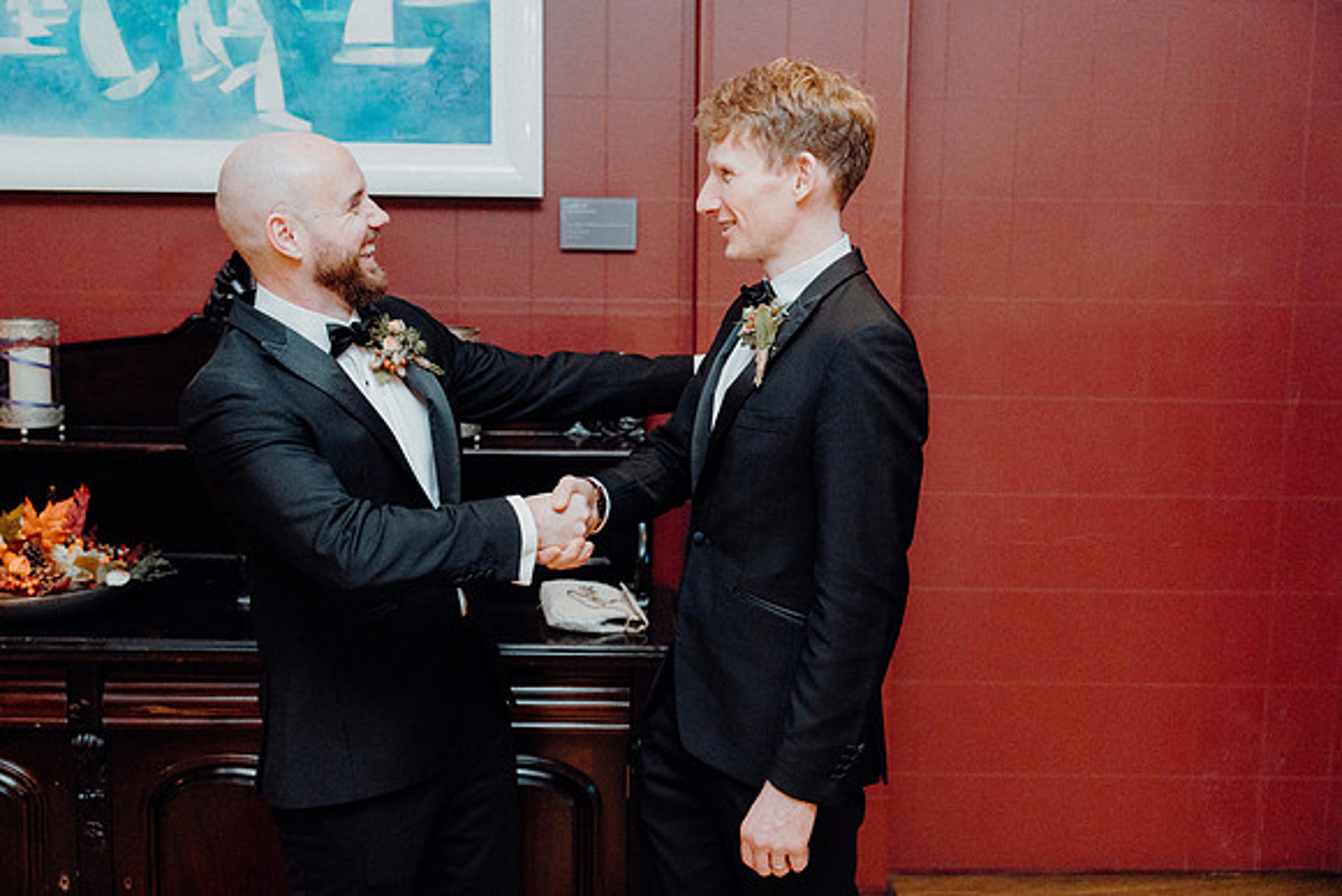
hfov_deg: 44.5
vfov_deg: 30.5
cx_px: 671
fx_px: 1641
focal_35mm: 44
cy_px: 448
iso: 3200
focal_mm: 44
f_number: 3.5
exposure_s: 1/160
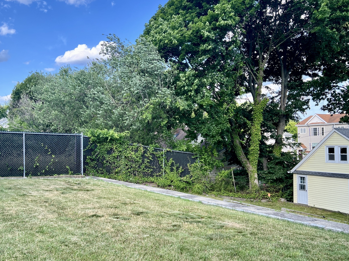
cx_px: 140
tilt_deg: -0.2
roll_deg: +1.1
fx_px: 333
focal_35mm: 33
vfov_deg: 42.9
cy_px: 138
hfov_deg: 55.0
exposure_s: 1/769
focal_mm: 5.7
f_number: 1.5
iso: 50
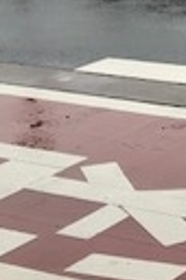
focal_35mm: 151
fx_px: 1173
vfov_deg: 13.2
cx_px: 446
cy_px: -72
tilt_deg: -7.5
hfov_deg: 8.3
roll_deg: +0.4
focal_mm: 3.99
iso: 20
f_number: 1.8
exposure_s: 1/917
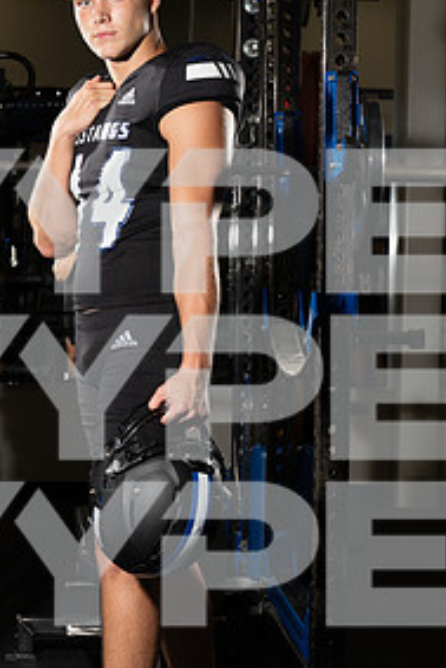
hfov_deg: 13.0
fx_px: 1949
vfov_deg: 19.4
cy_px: 389
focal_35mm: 105
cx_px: 139
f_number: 8
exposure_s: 1/250
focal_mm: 66
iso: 800
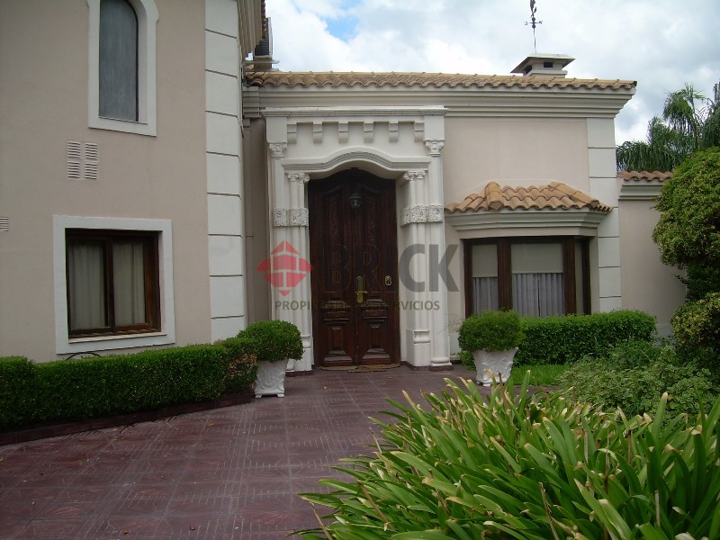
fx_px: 790
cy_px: 270
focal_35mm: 38
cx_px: 360
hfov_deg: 49.0
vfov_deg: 37.7
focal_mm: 6.3
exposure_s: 1/917
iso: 50
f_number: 2.8
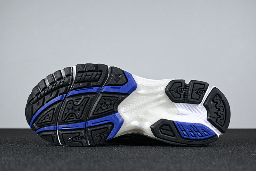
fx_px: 395
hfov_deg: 35.9
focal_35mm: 56
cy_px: 86
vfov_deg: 24.4
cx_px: 128
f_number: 5.3
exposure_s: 1/60
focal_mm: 37
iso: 320
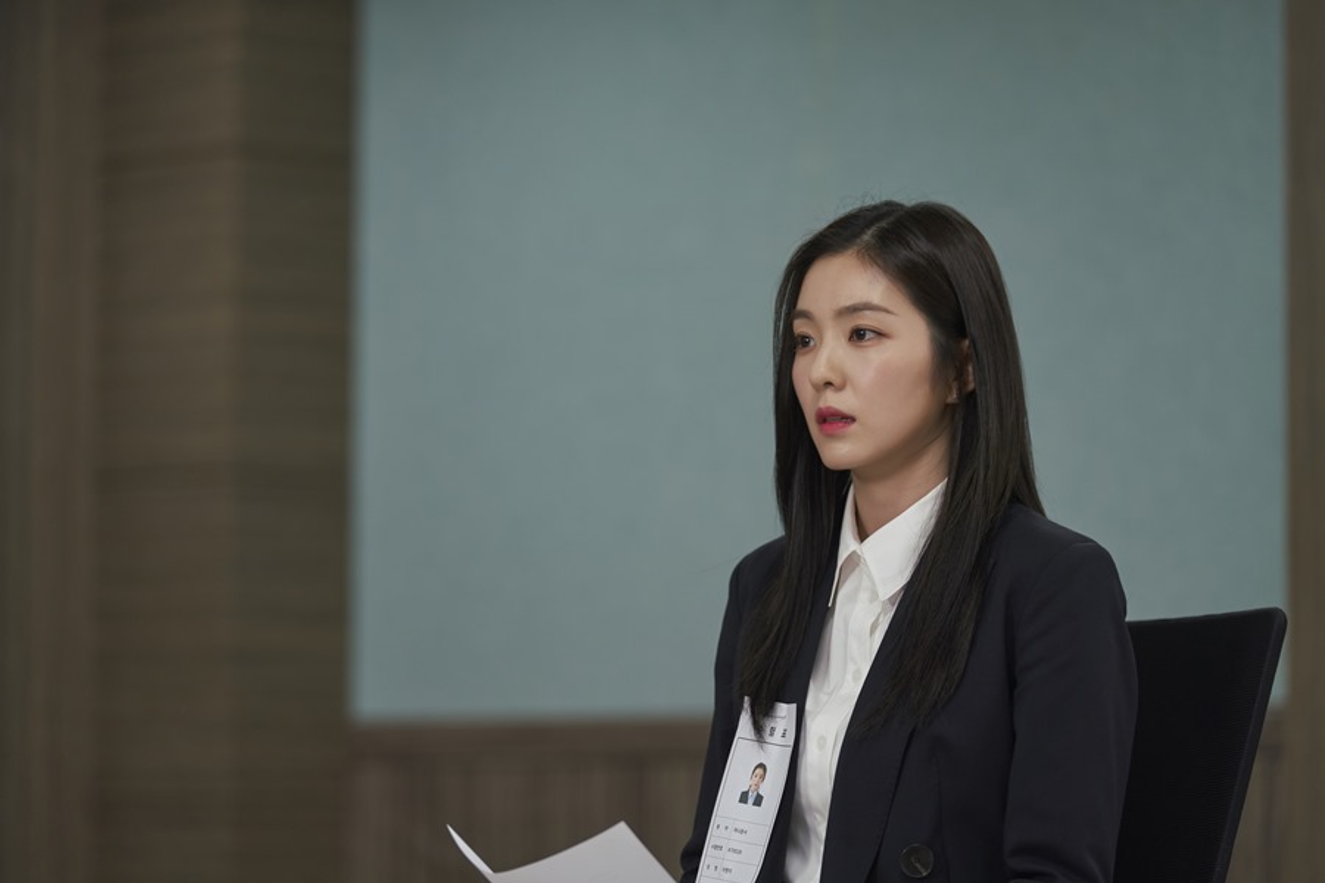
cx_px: 662
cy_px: 442
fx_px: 5005
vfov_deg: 10.1
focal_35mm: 136
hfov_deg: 15.1
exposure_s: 1/160
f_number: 3.2
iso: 500
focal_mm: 136
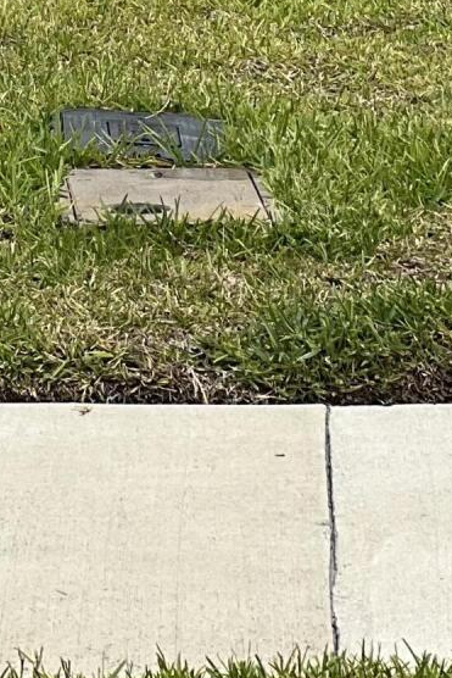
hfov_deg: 4.7
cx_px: -235
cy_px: -376
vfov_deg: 7.0
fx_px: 5420
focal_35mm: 288
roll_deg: +1.4
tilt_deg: -2.1
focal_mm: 9
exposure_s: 1/1325
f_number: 2.8
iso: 32
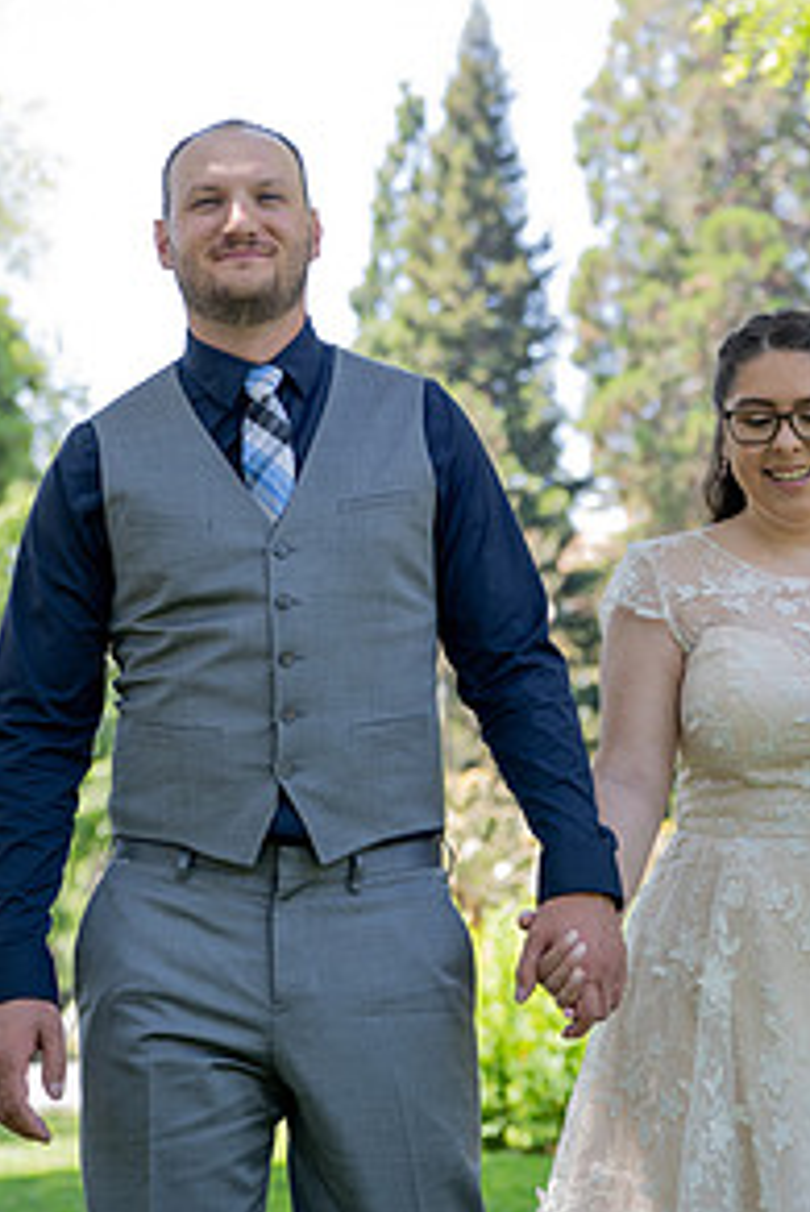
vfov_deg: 27.1
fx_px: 2494
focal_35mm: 74
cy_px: 390
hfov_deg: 18.4
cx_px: 486
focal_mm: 48
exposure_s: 1/320
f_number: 2.8
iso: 250
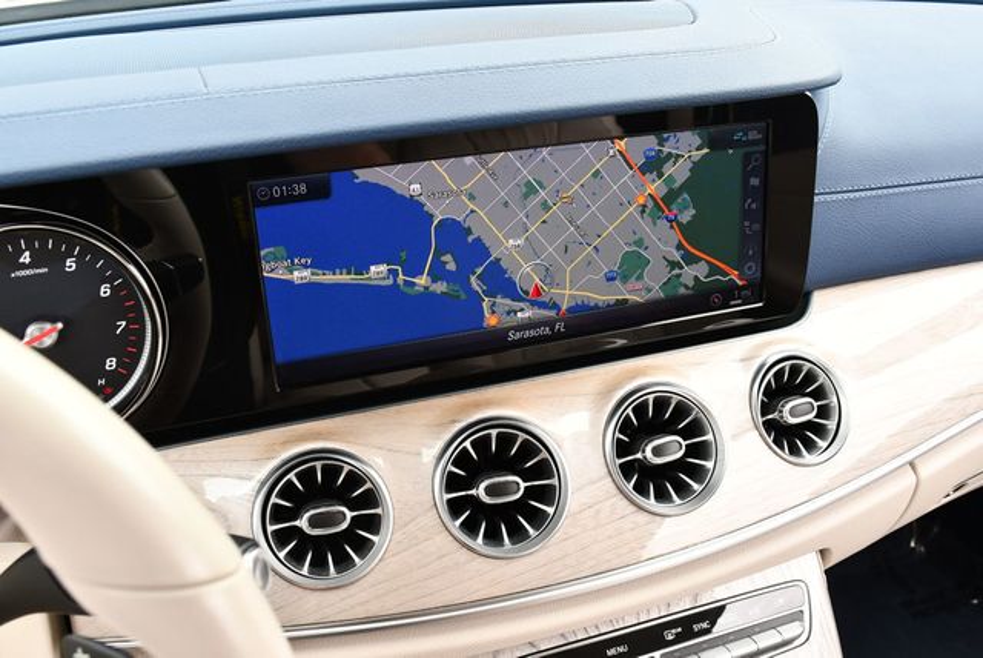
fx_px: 984
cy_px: 329
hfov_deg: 53.1
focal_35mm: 36
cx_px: 492
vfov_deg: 36.9
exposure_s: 1/250
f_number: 5
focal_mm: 18
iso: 400
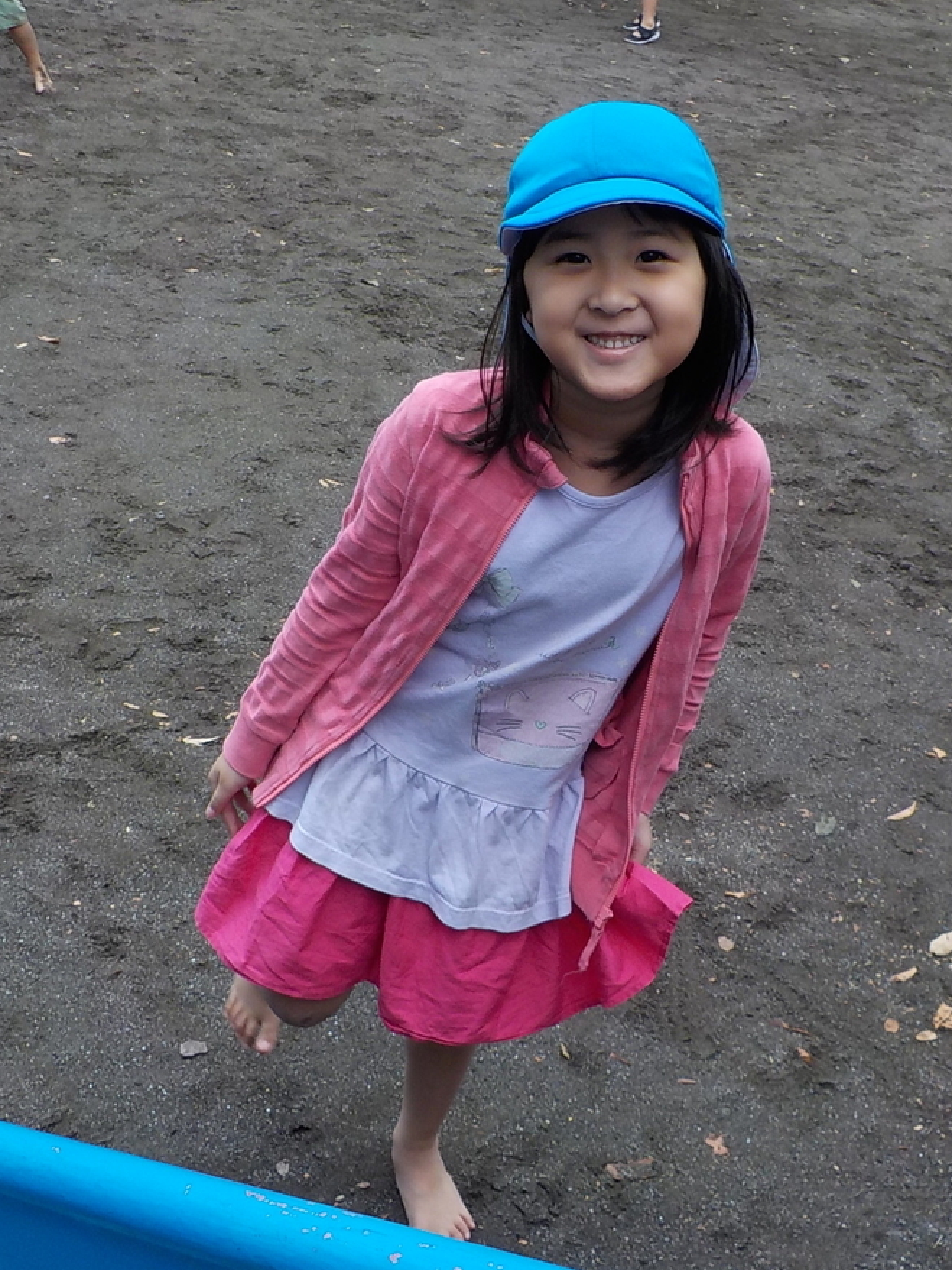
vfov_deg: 45.8
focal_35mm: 41
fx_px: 1503
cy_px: 625
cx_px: 563
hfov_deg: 35.1
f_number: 3.3
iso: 125
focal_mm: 4.1
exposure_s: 1/200
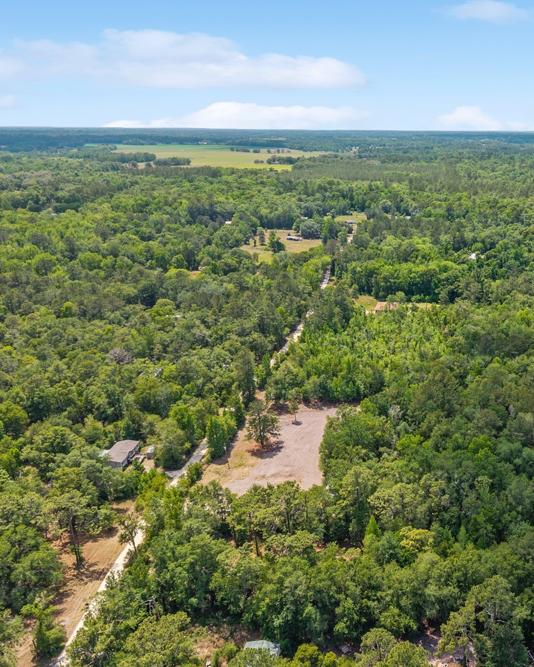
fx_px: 632
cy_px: 339
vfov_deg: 55.7
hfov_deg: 43.3
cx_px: 441
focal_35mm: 32
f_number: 1.8
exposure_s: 1/4000
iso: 240
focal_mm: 8.67
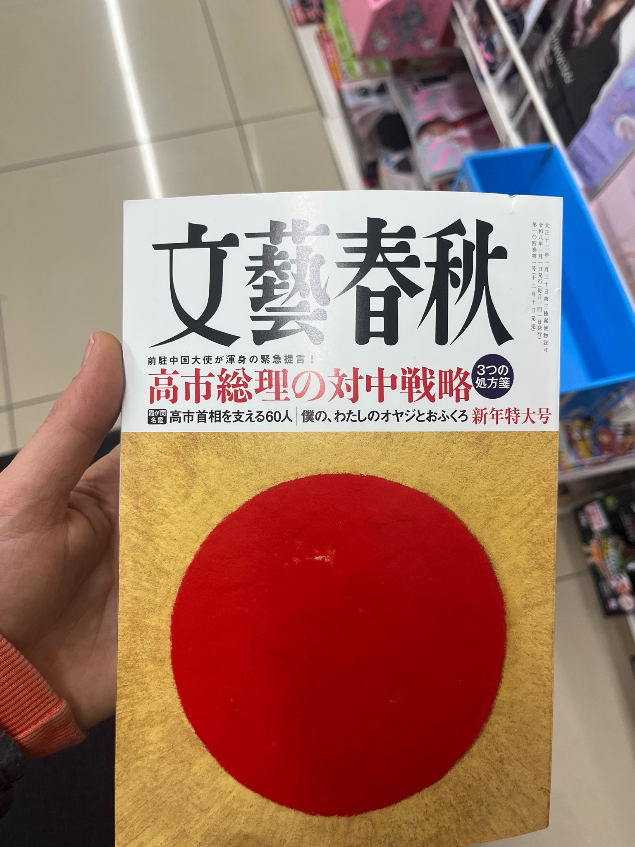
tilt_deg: -68.4
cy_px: 424
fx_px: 636
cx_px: 318
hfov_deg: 53.1
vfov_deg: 67.3
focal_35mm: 26
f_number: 1.6
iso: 100
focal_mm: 5.1
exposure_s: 1/121
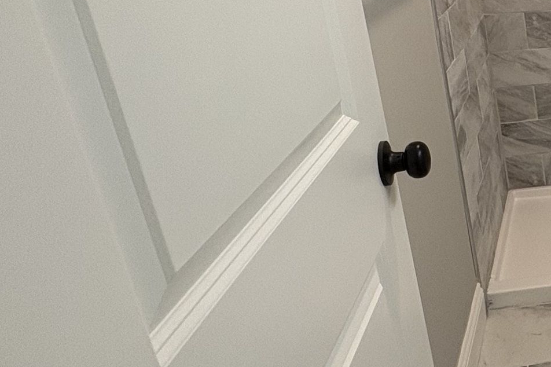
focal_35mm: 47
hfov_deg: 30.5
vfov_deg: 28.4
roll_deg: +1.1
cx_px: 755
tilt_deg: -19.3
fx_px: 719
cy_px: 112
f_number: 2.2
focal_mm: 2.22
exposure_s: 1/60
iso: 125
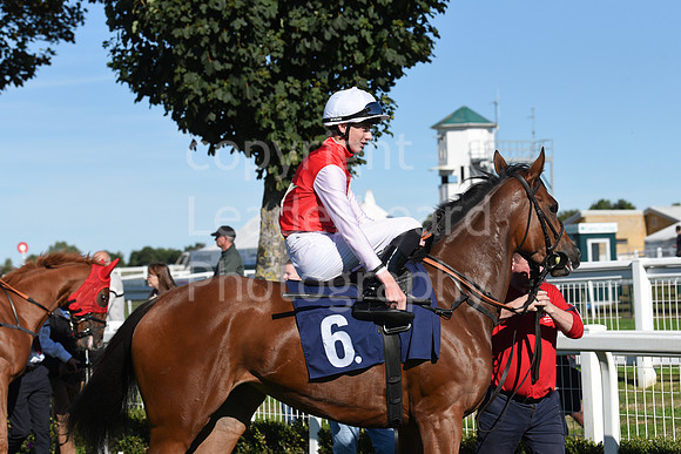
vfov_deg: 13.4
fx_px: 1930
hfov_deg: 20.0
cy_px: 227
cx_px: 340
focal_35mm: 102
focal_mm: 102
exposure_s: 1/3200
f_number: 5.6
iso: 400
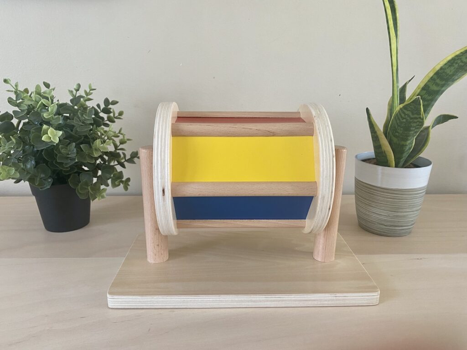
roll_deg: -0.2
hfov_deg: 67.3
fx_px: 351
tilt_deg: -15.0
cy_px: 175
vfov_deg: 53.1
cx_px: 234
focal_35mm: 26
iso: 100
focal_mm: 4.25
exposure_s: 1/44
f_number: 1.8
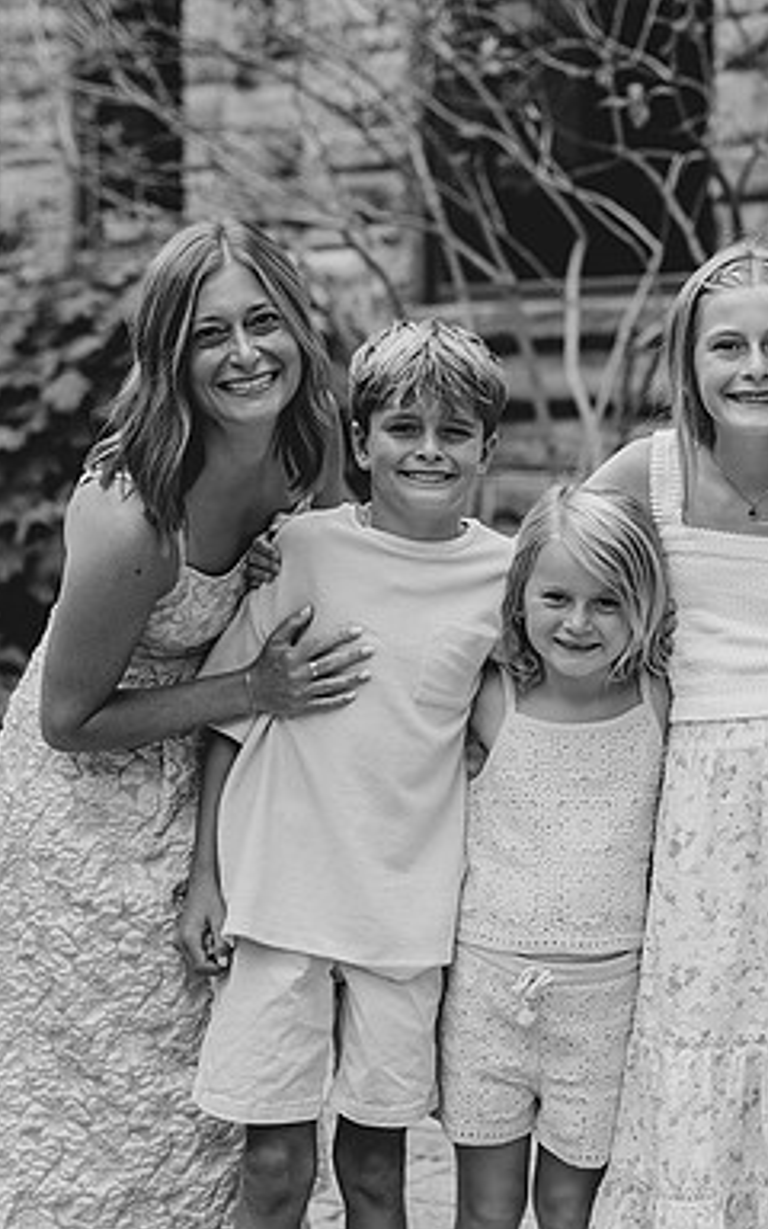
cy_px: 633
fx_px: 2780
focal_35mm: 83
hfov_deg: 15.7
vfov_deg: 24.9
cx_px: 563
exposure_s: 1/400
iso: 640
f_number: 2.8
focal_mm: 50
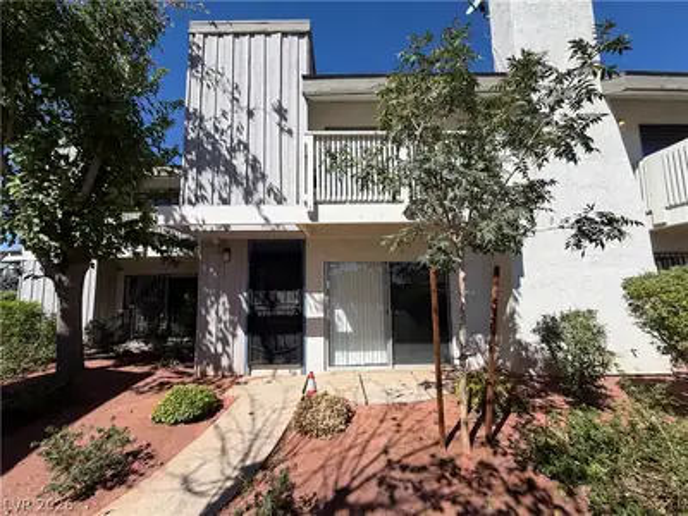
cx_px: 344
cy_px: 258
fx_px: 278
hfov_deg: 102.1
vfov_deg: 85.7
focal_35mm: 14
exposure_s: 1/888
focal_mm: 2.22
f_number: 2.2
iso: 20
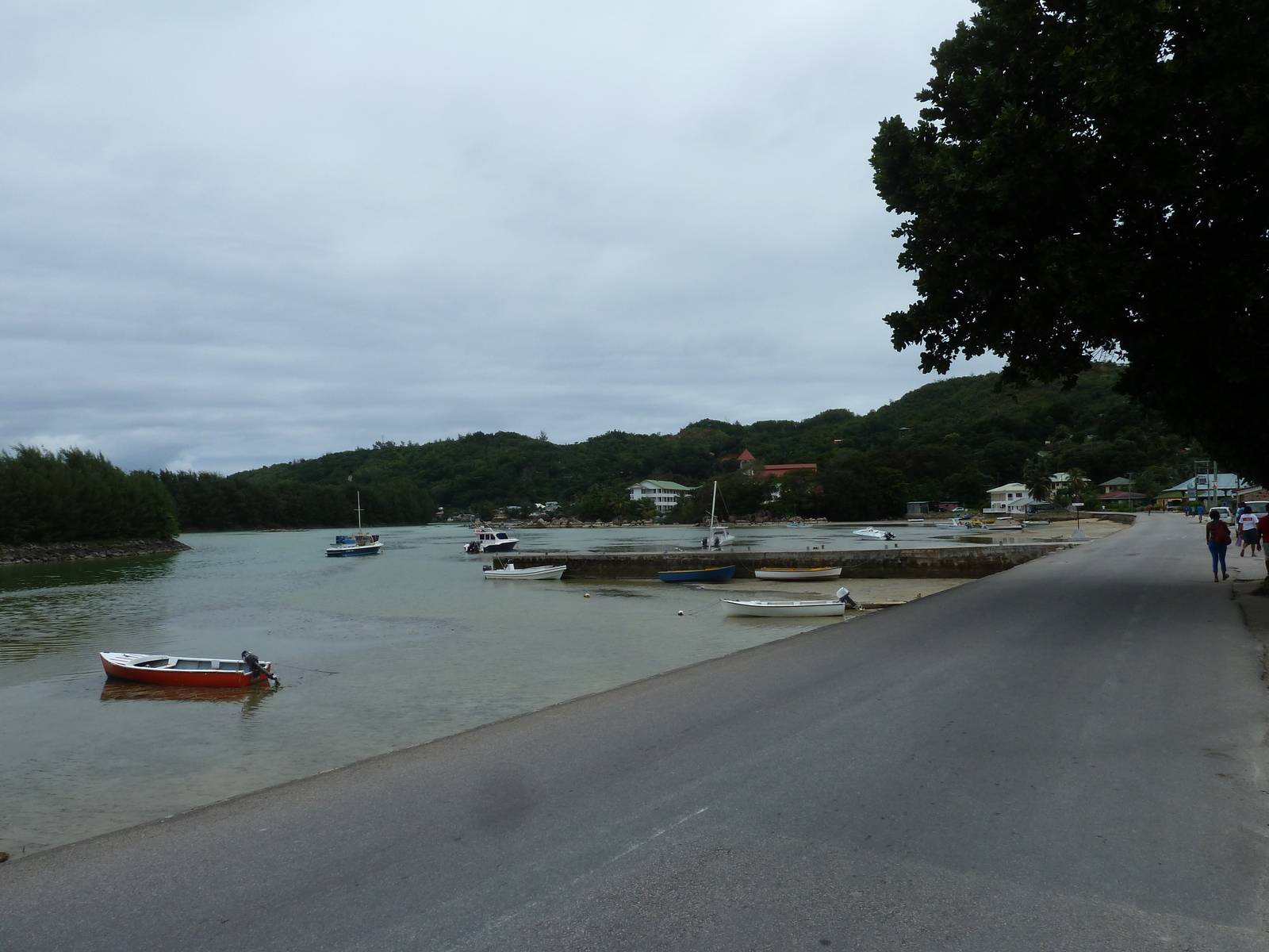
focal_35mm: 25
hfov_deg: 69.4
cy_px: 476
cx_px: 634
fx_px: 916
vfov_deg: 54.9
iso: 80
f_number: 5.6
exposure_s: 1/640
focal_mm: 4.1
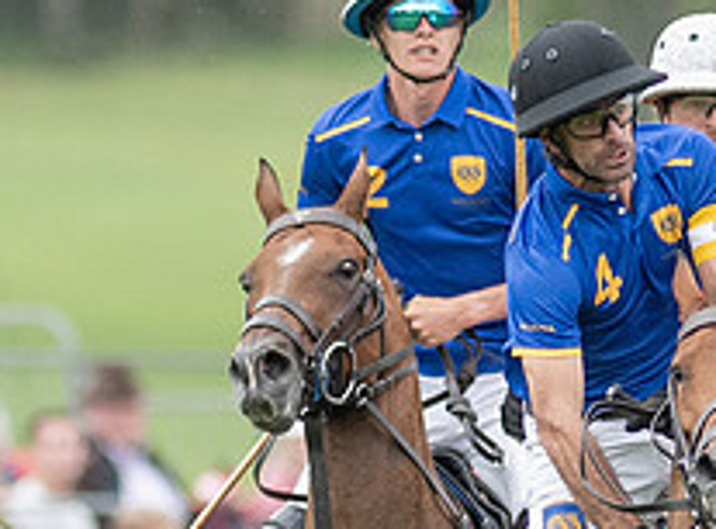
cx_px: 1080
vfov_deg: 0.6
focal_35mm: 2294
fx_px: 47203
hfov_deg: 0.9
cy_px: 914
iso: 500
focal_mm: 300
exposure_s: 1/3200
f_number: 2.8
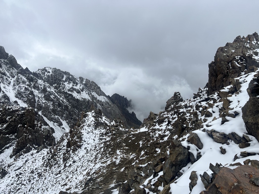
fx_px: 195
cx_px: 130
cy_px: 97
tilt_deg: -5.5
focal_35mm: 26
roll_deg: -3.1
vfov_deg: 53.1
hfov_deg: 67.3
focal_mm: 5.7
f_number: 1.5
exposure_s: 1/6993
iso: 50
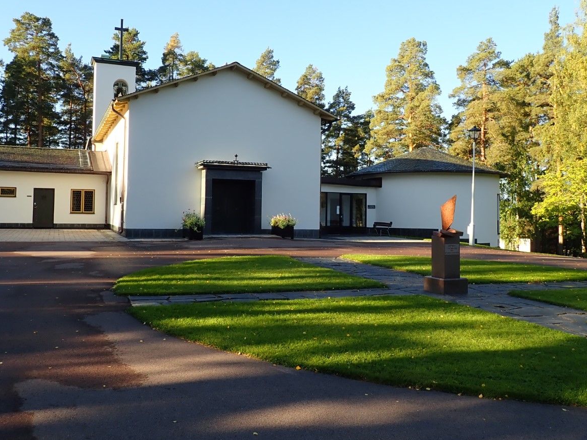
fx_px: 526
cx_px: 266
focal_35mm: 31
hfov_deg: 58.2
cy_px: 191
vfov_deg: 45.3
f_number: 2.8
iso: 100
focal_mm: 4.5
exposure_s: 1/320
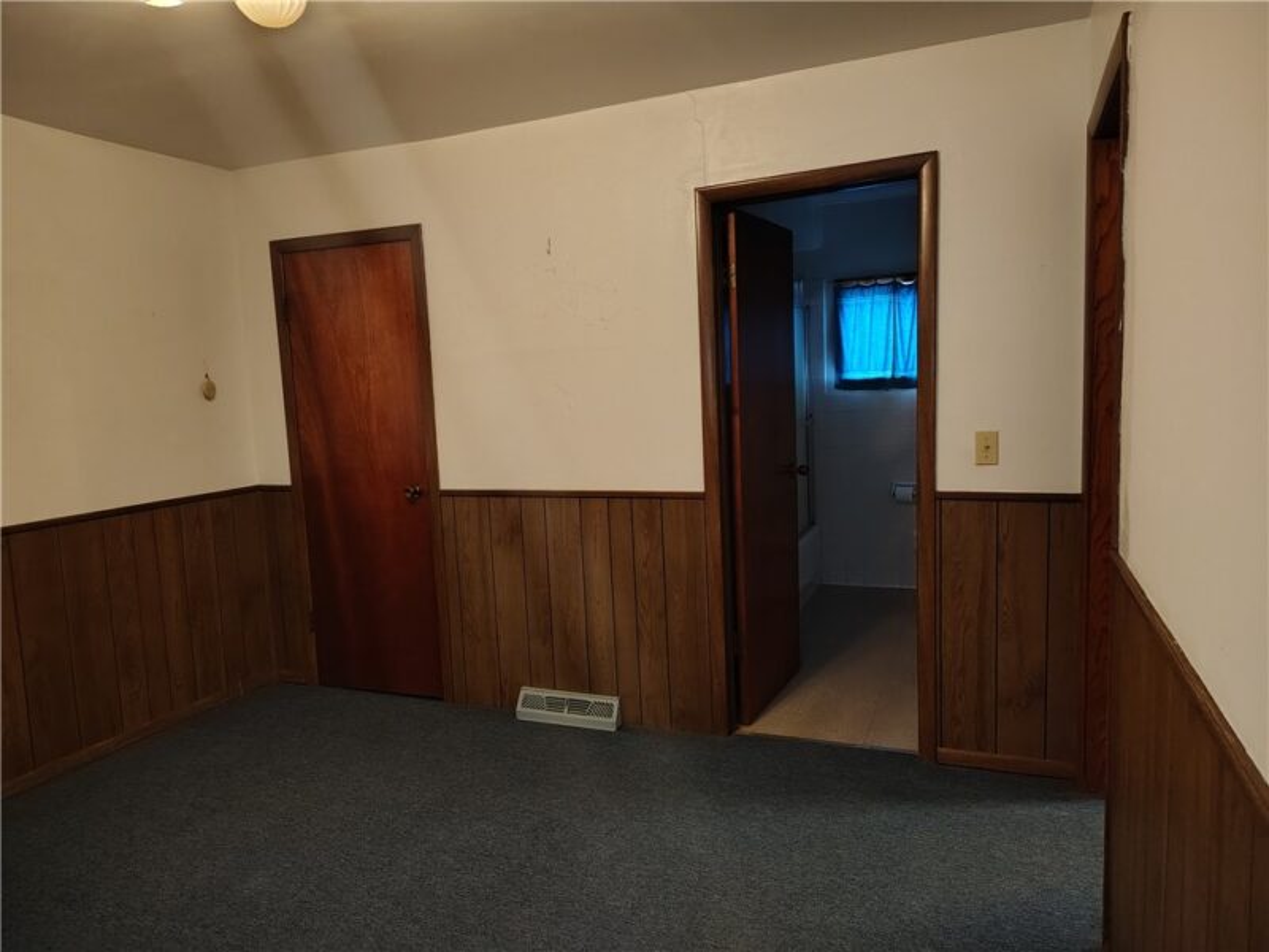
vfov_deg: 56.8
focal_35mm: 24
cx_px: 634
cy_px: 476
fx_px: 880
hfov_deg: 71.6
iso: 2695
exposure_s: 1/30
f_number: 1.8
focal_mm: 5.56
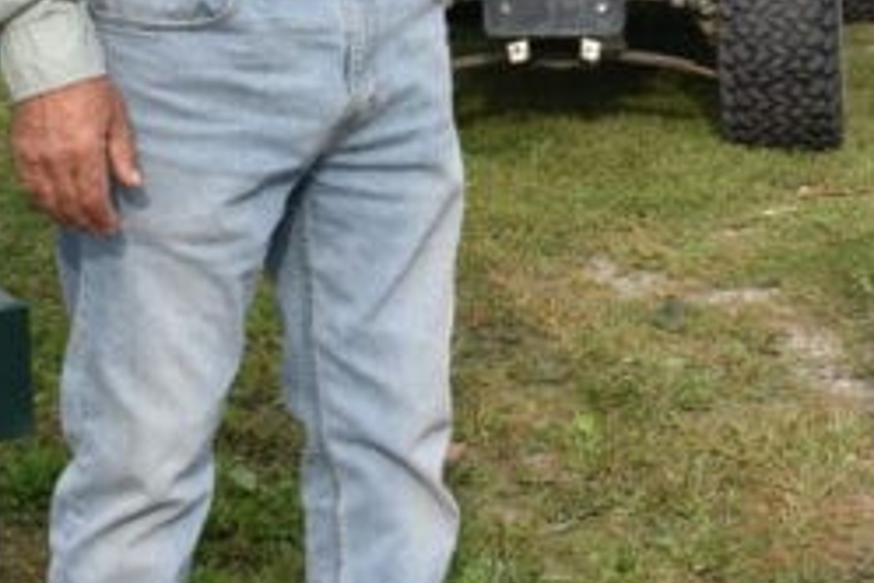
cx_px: 748
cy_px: -334
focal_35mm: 141
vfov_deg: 9.4
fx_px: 3423
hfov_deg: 14.4
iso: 200
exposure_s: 1/250
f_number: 8
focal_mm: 26
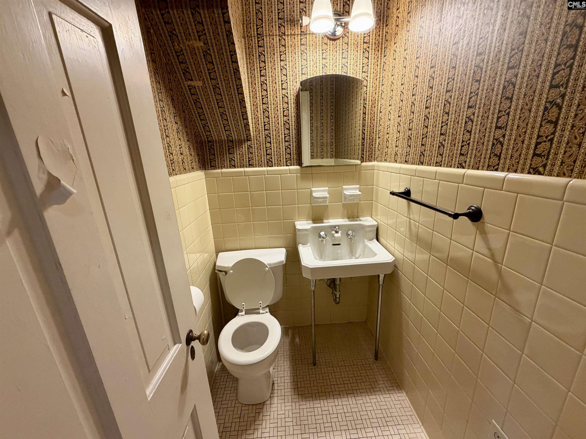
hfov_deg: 102.1
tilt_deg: -16.9
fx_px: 237
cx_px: 293
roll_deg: +4.1
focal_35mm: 14
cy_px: 220
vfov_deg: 85.7
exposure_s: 1/60
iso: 320
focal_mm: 2.22
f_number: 2.2
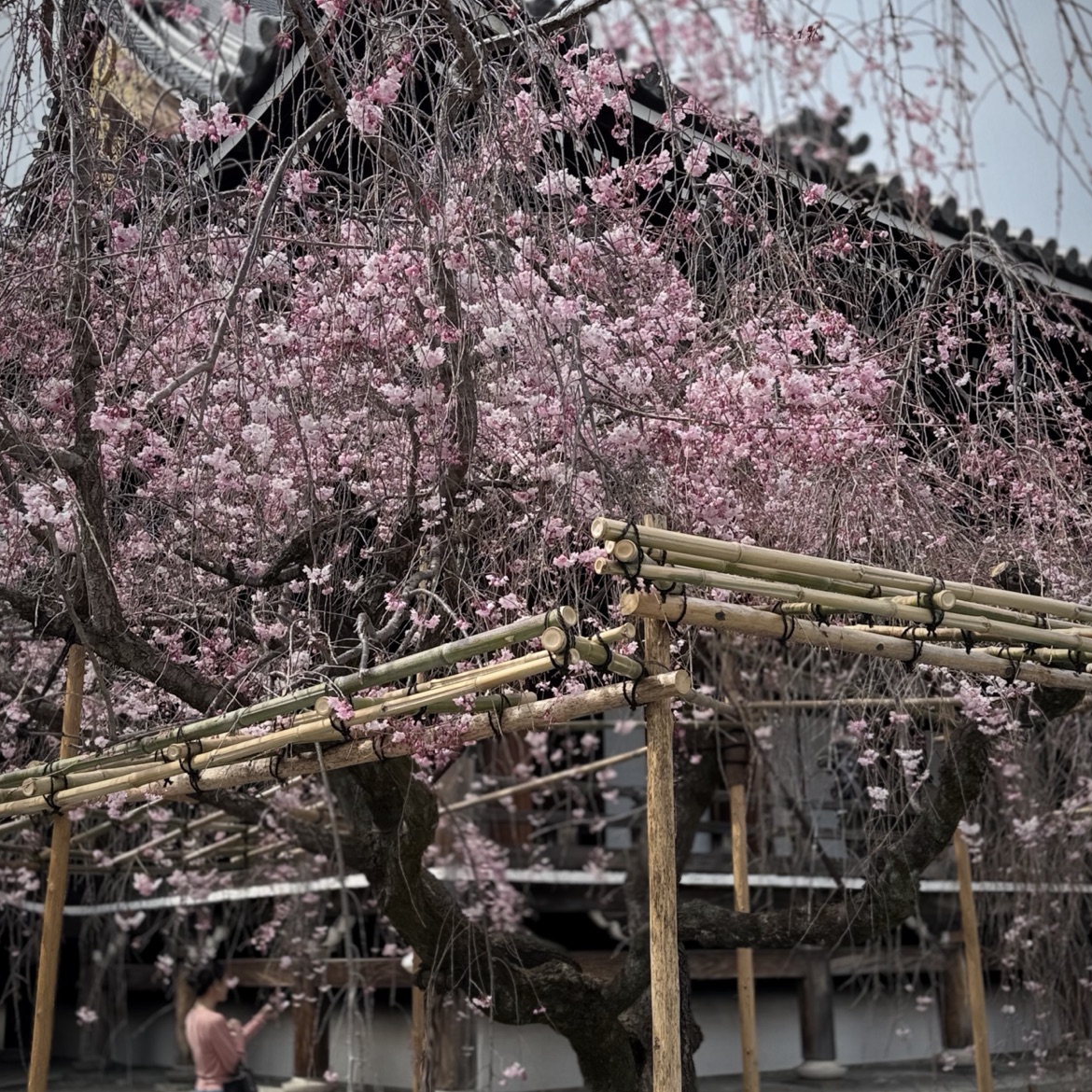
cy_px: 538
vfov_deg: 55.6
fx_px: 1035
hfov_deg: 55.6
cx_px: 544
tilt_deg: +15.1
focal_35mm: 29
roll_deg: +0.9
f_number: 1.78
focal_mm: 6.76
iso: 80
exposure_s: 1/4673
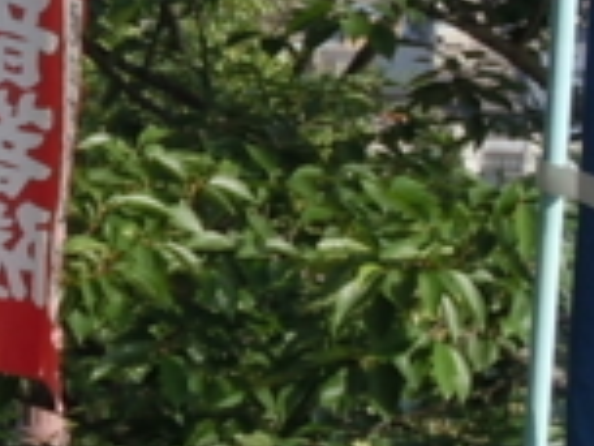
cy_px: 102
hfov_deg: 8.0
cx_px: -582
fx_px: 4067
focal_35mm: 237
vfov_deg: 6.3
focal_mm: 8.1
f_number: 4.6
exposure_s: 1/250
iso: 100
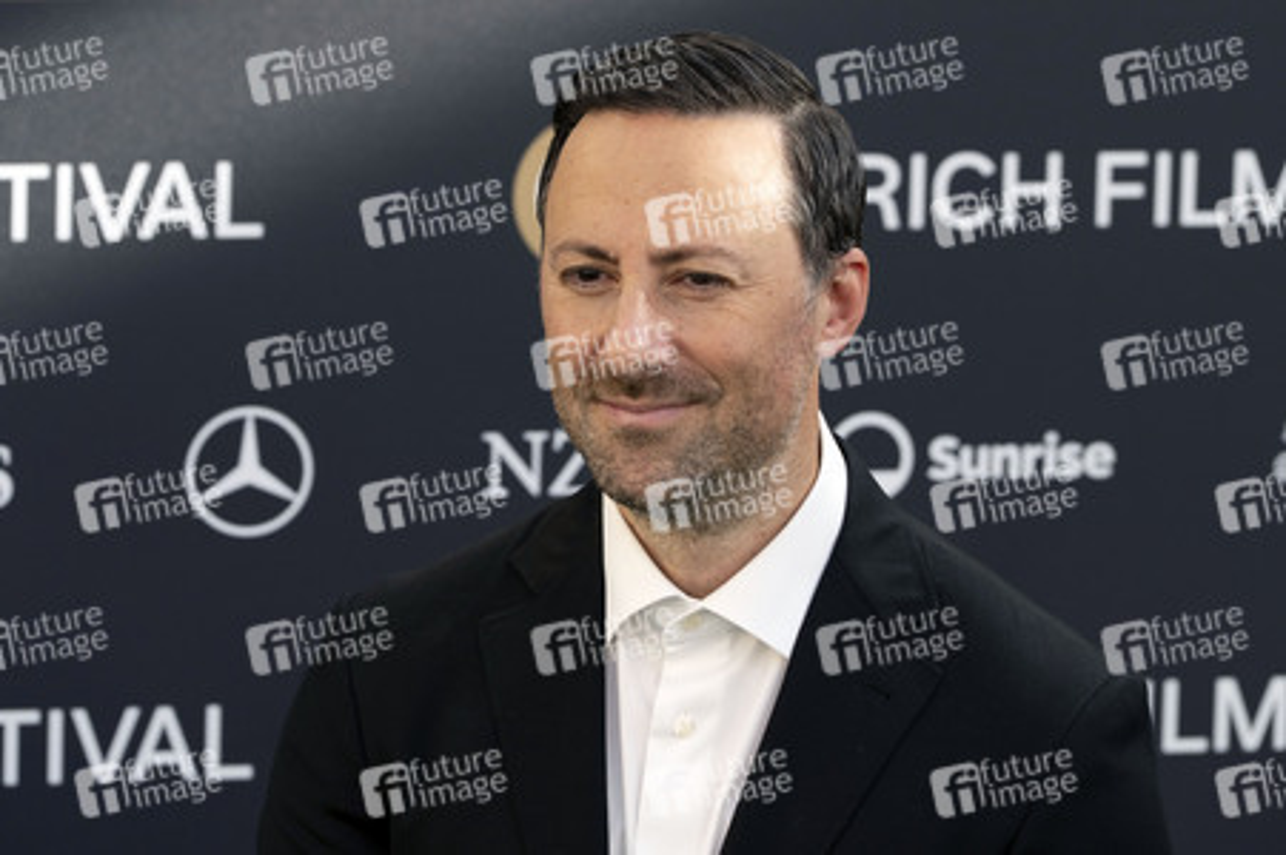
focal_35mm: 228
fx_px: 8147
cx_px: 588
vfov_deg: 6.0
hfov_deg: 9.0
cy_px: 391
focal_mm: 200
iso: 800
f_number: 6.3
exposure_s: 1/640
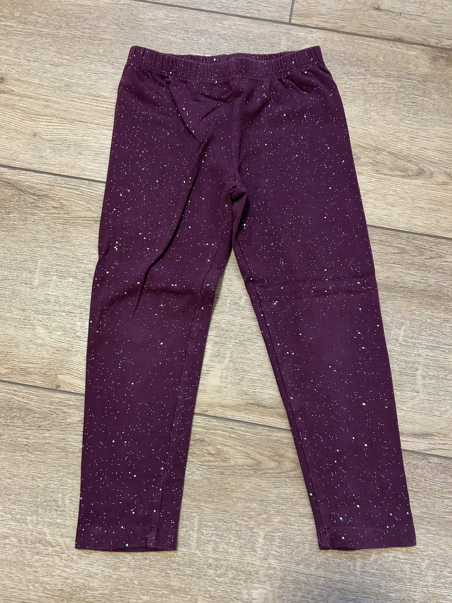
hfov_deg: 49.7
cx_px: 214
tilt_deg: -80.7
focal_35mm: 28
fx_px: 488
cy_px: 319
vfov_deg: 63.4
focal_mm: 5.7
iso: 250
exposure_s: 1/50
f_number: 1.5
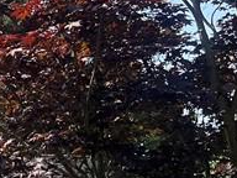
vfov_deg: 10.5
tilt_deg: +6.1
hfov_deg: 11.7
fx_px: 952
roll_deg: +0.0
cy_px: 200
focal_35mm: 139
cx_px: -330
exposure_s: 1/2463
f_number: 1.6
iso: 50
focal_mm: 5.1
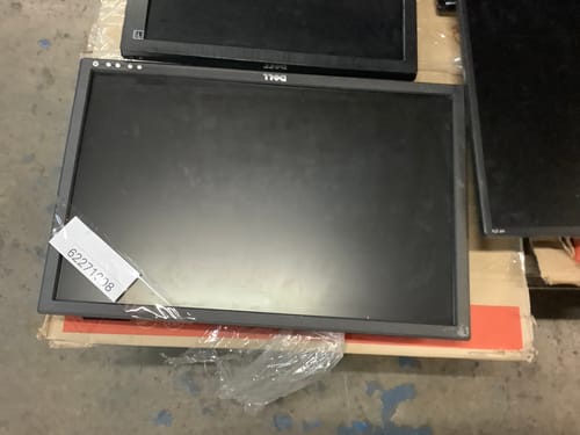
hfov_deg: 58.4
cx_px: 290
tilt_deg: -76.6
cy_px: 218
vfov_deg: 45.4
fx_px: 519
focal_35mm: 31
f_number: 2.4
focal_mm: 3.3
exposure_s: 1/25
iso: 640
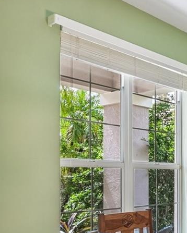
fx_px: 325
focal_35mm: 47
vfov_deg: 38.6
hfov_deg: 26.8
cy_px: 171
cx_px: 247
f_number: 8
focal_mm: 14
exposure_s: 1/13
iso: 400
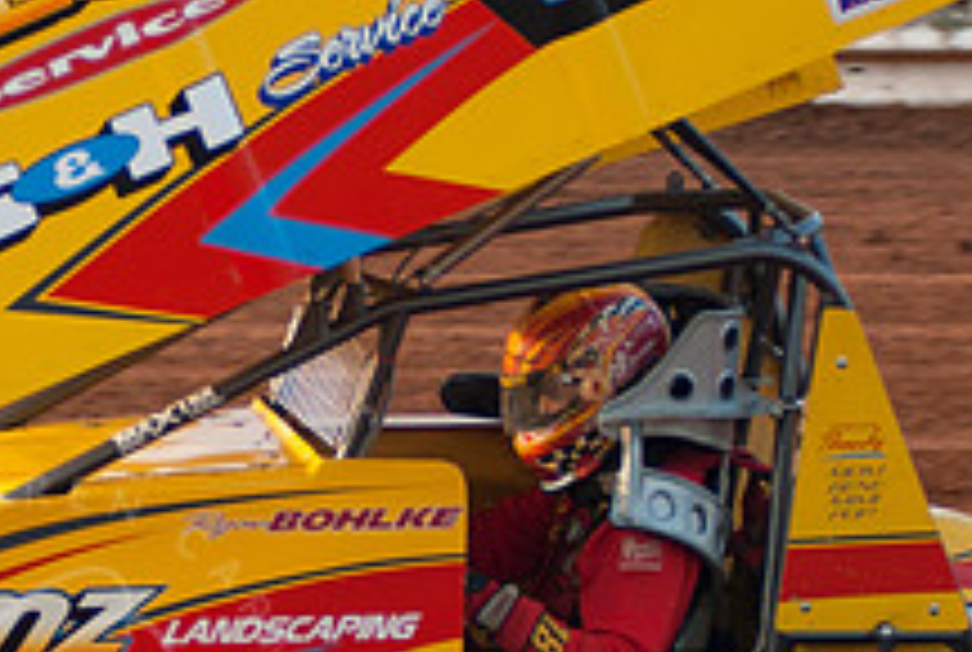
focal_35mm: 322
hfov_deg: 6.4
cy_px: 328
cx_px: 36
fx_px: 8712
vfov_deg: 4.3
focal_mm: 80
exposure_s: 1/500
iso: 250
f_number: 2.8
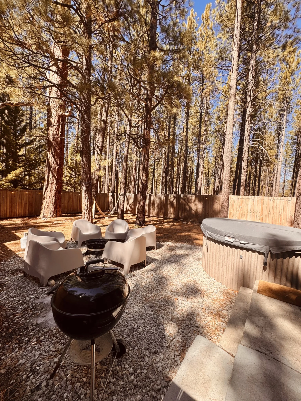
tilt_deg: -1.5
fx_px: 162
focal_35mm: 14
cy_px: 200
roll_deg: -1.7
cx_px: 150
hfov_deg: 85.7
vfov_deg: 102.1
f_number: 2.2
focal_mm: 2.22
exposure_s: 1/412
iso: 40
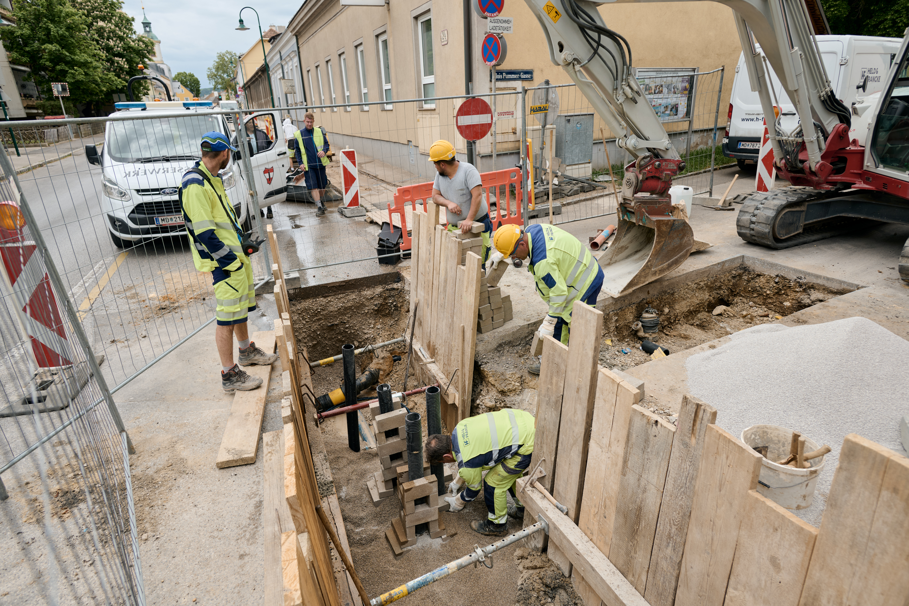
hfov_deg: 84.0
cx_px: 454
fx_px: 505
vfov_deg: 61.9
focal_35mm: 20
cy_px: 303
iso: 100
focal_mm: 20
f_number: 4
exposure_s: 1/500
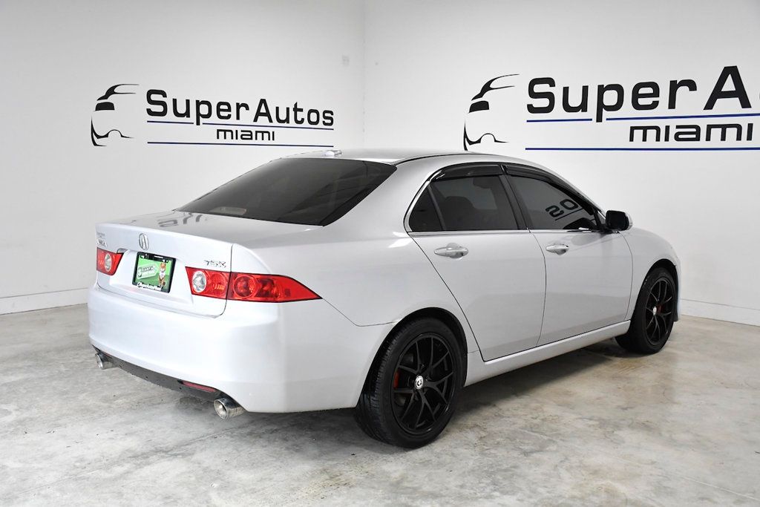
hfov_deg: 53.1
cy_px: 254
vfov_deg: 36.9
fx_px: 760
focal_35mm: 36
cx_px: 380
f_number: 4.5
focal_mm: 24
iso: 2500
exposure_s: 1/1000
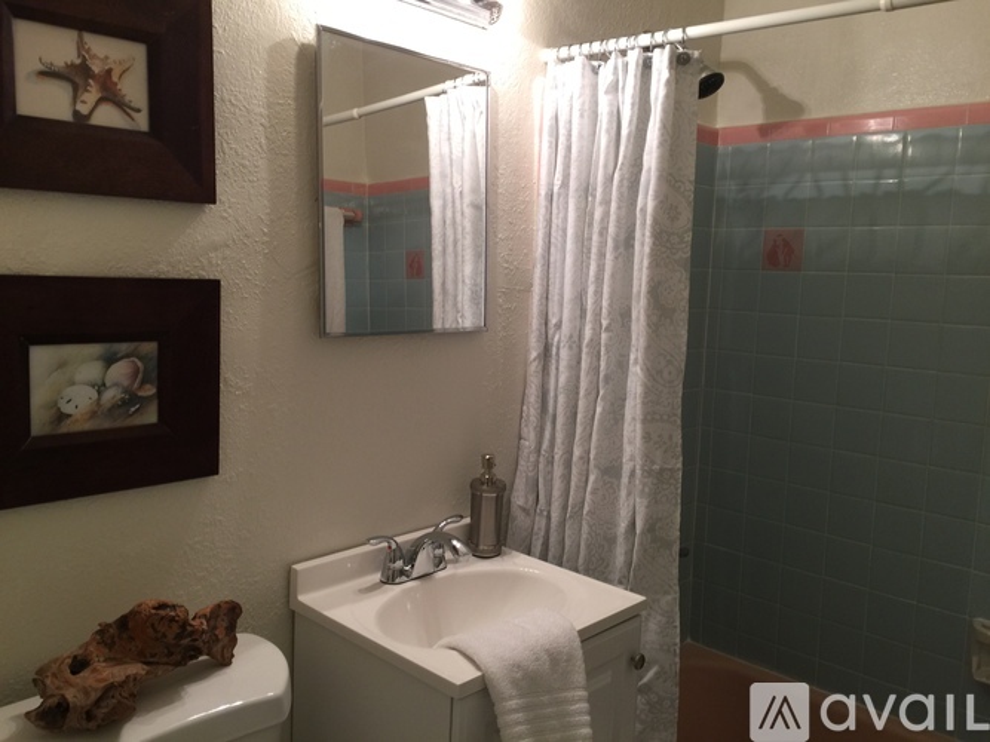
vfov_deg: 48.2
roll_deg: -3.0
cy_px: 371
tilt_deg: -6.3
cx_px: 495
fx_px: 829
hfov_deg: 61.7
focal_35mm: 29
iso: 32
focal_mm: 4.15
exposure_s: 1/15
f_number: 2.2
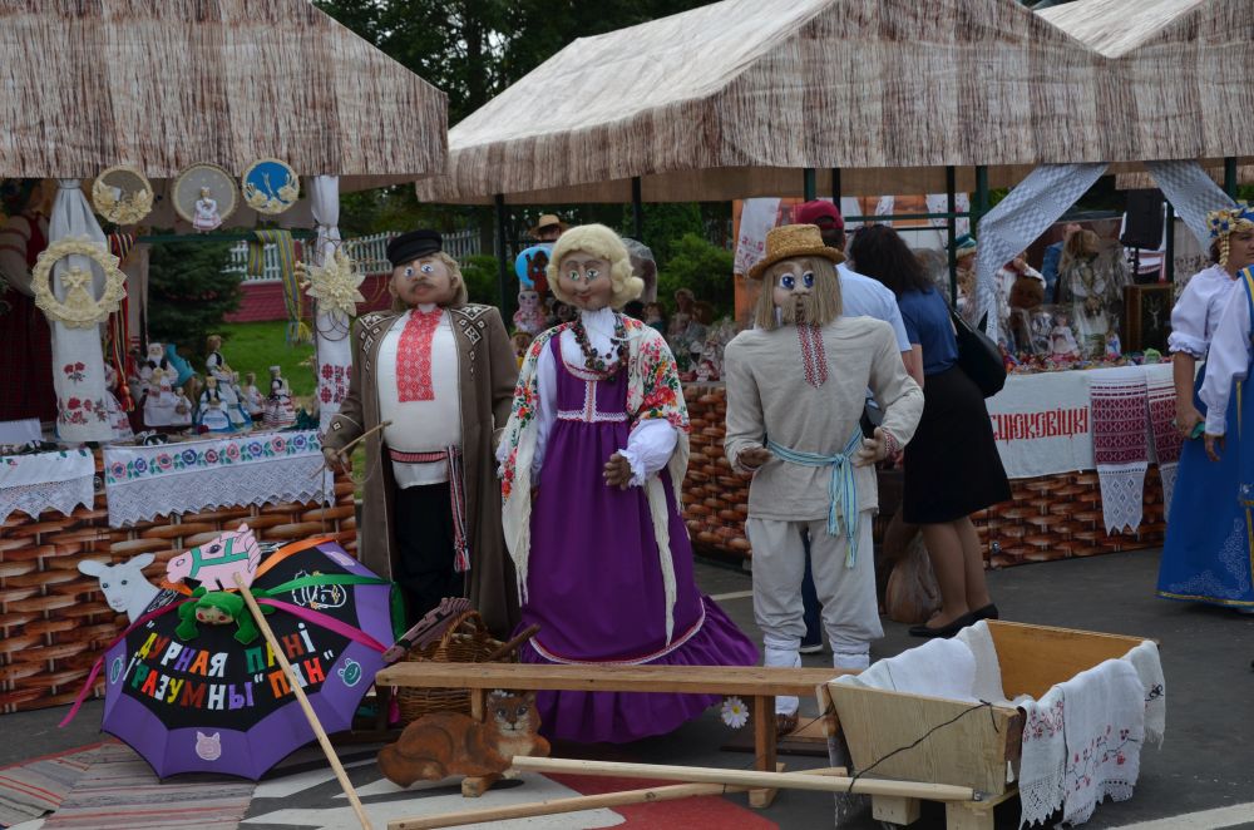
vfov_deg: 25.6
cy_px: 415
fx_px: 1825
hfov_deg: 37.9
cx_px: 627
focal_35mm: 52
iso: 140
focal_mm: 35
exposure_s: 1/250
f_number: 8
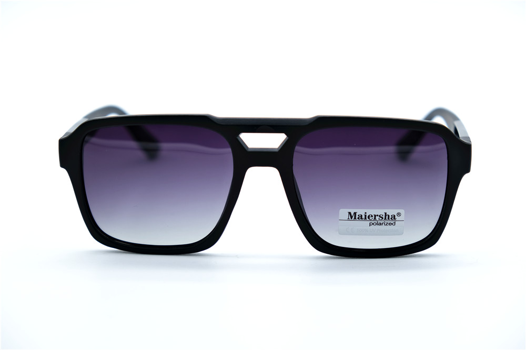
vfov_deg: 16.4
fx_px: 1212
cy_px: 175
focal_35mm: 83
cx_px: 263
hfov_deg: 24.5
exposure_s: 1/140
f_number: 5
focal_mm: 55
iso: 160
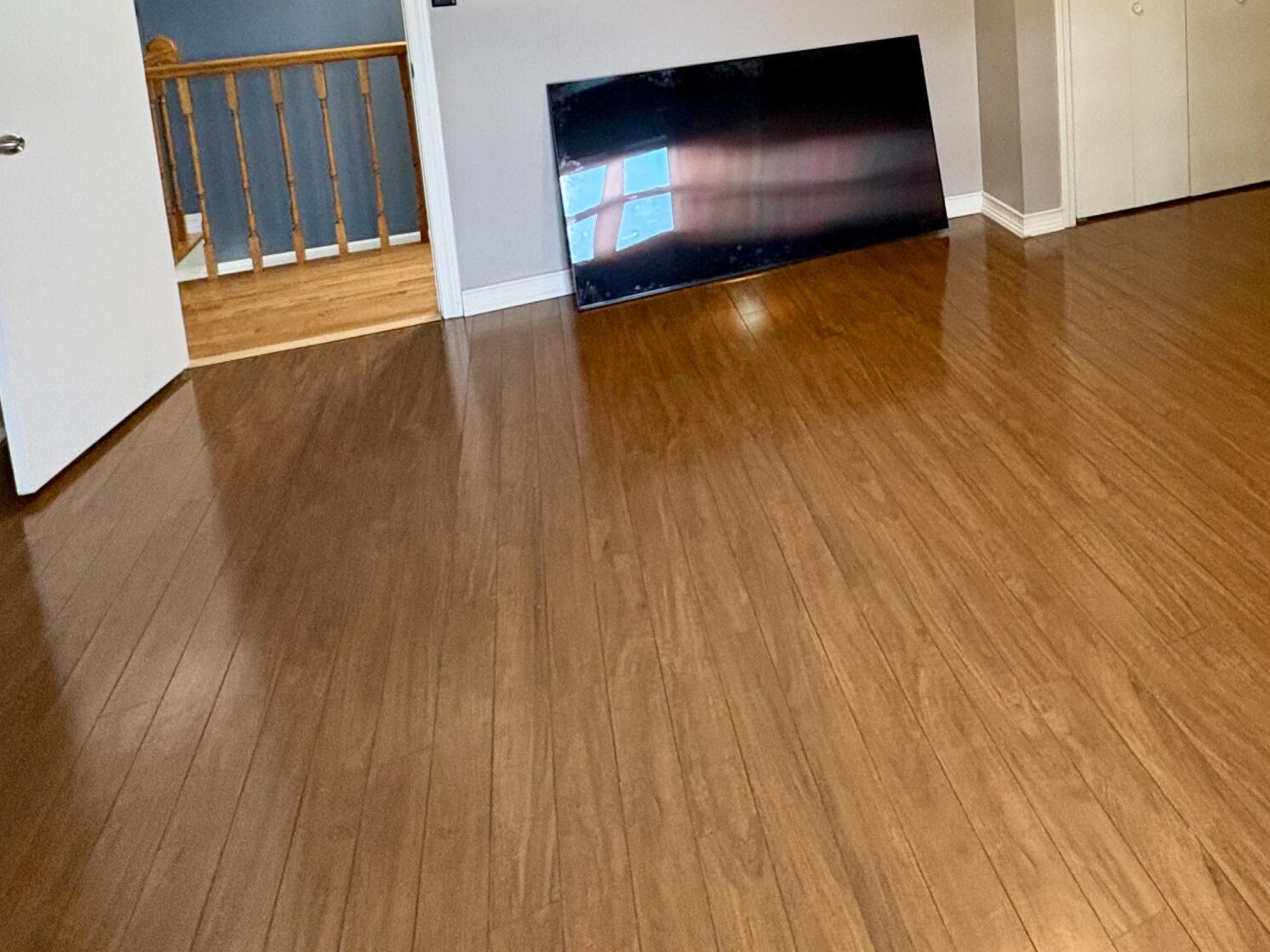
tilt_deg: -7.3
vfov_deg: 43.8
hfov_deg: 58.6
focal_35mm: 28
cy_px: 37
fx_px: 1027
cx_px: 1014
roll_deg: +3.3
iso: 500
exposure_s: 1/60
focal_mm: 2.22
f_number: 2.2
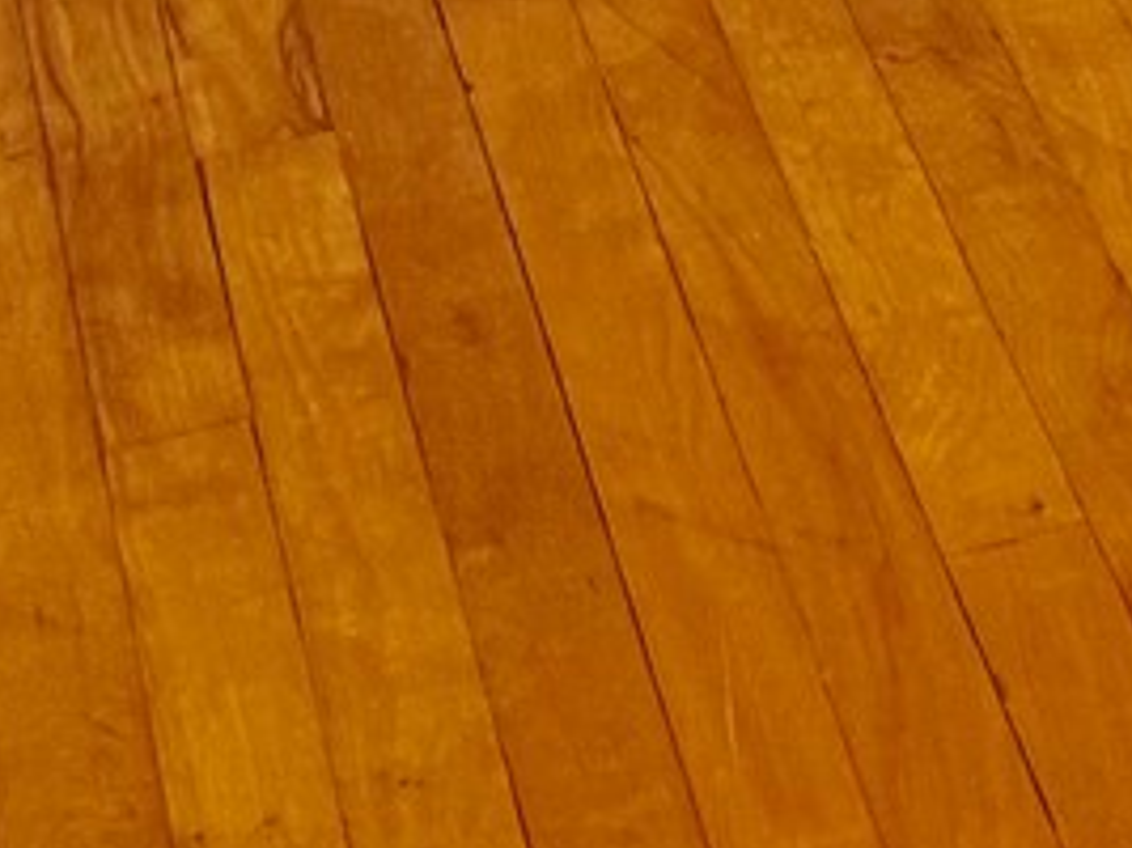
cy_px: -2039
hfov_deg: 8.7
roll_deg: -1.9
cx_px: 3544
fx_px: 6014
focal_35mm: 184
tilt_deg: -7.3
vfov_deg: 6.9
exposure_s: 1/120
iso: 125
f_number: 1.78
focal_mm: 6.76
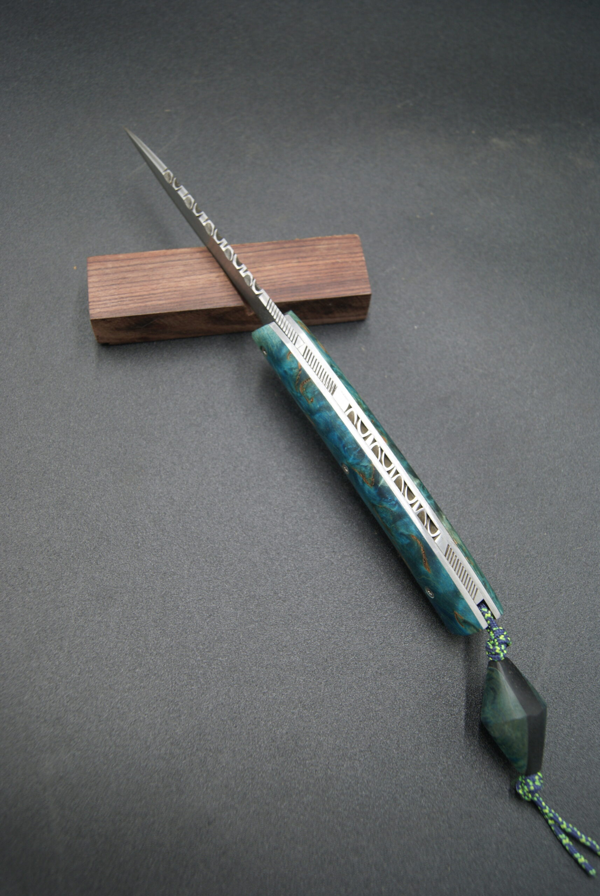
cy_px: 448
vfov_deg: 53.1
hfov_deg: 37.0
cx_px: 300
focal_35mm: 36
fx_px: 897
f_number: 4.5
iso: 100
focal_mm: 24
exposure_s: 1/40
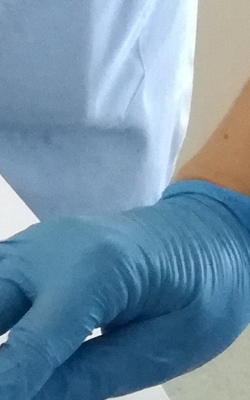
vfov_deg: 10.7
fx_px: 2125
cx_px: -211
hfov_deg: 6.6
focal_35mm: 195
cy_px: 228
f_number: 2
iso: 400
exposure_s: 1/33.3
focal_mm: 3.79
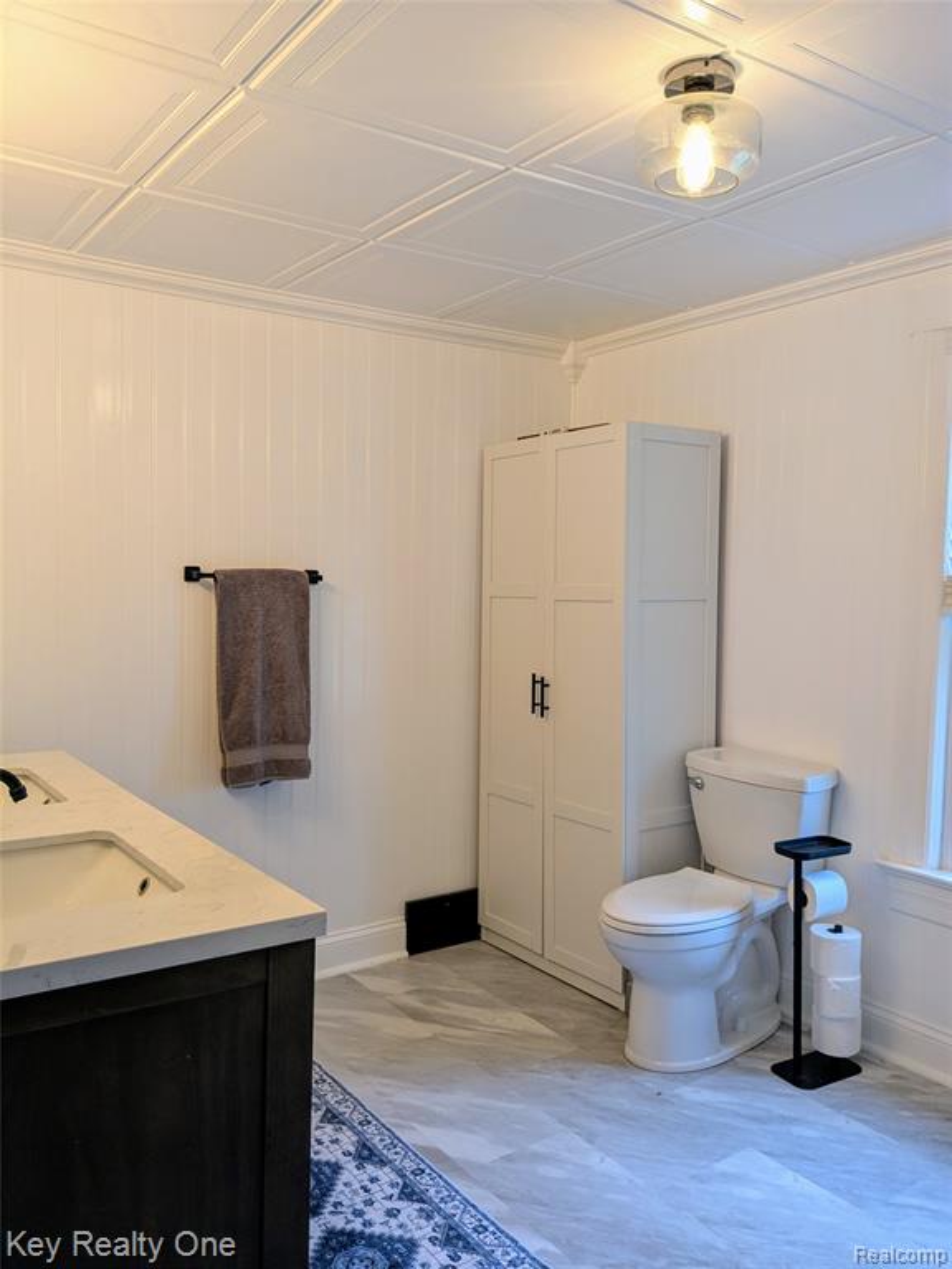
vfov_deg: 65.3
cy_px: 634
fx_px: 990
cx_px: 476
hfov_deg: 51.4
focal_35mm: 27
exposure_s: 1/30
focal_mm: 4.38
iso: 42
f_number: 1.73
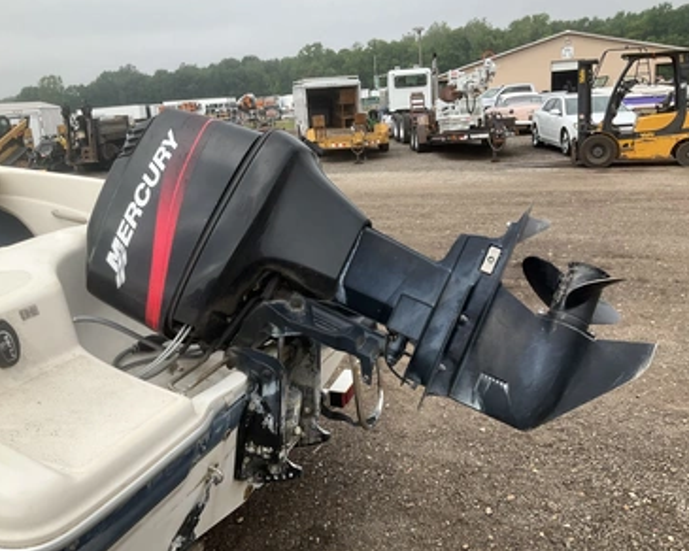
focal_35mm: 31
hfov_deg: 57.2
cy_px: 276
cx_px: 342
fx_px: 632
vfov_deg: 47.1
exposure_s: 1/978
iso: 25
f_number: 1.8
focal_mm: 3
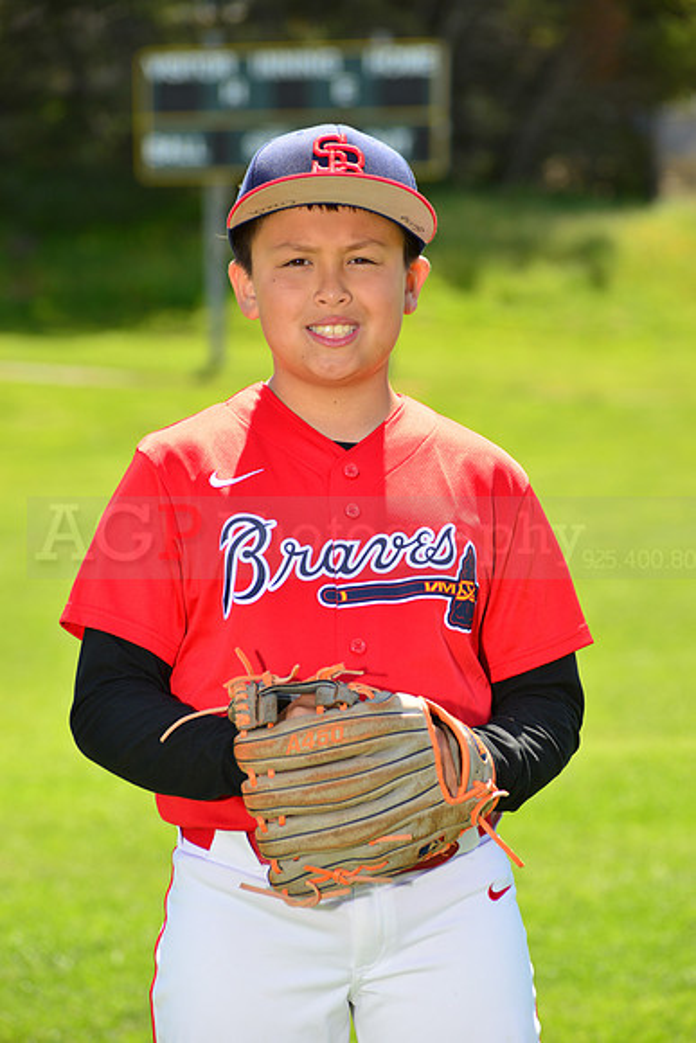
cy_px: 522
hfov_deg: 8.1
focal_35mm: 170
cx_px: 348
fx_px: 4927
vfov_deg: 12.1
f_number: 8
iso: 200
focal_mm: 170
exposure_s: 1/250
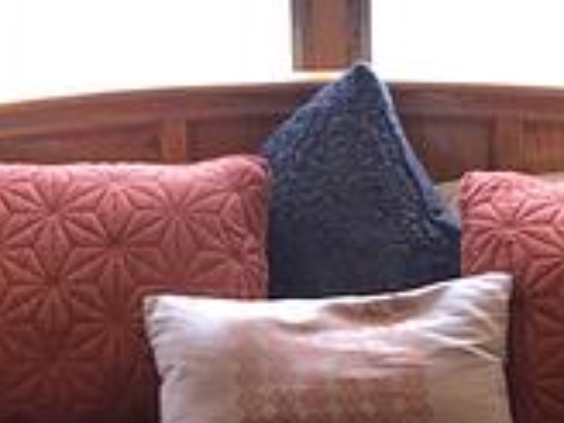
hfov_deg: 18.5
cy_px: 445
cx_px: 316
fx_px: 1727
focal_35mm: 106
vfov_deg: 13.7
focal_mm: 3.99
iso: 40
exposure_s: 1/17
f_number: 1.8
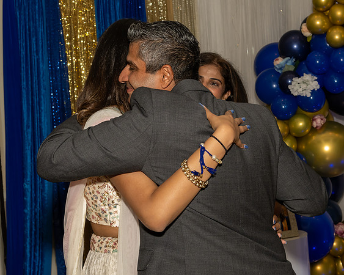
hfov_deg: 24.6
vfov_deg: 19.7
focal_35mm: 78
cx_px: 159
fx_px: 790
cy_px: 123
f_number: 7.1
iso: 800
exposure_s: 1/250
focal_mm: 38
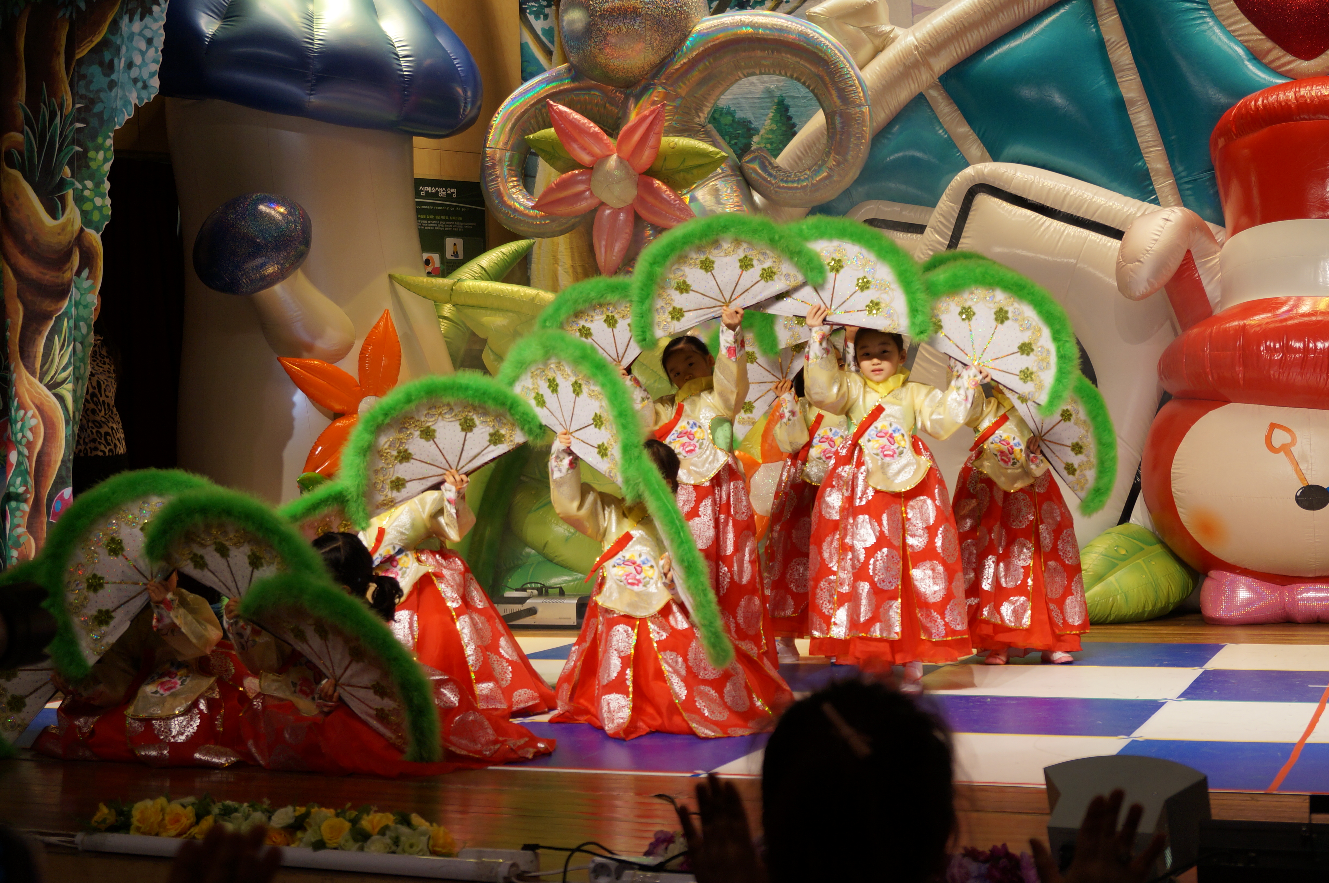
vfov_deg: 25.7
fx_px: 1936
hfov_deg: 37.9
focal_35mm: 52
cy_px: 442
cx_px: 664
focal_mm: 35
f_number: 5
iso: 250
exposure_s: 1/60
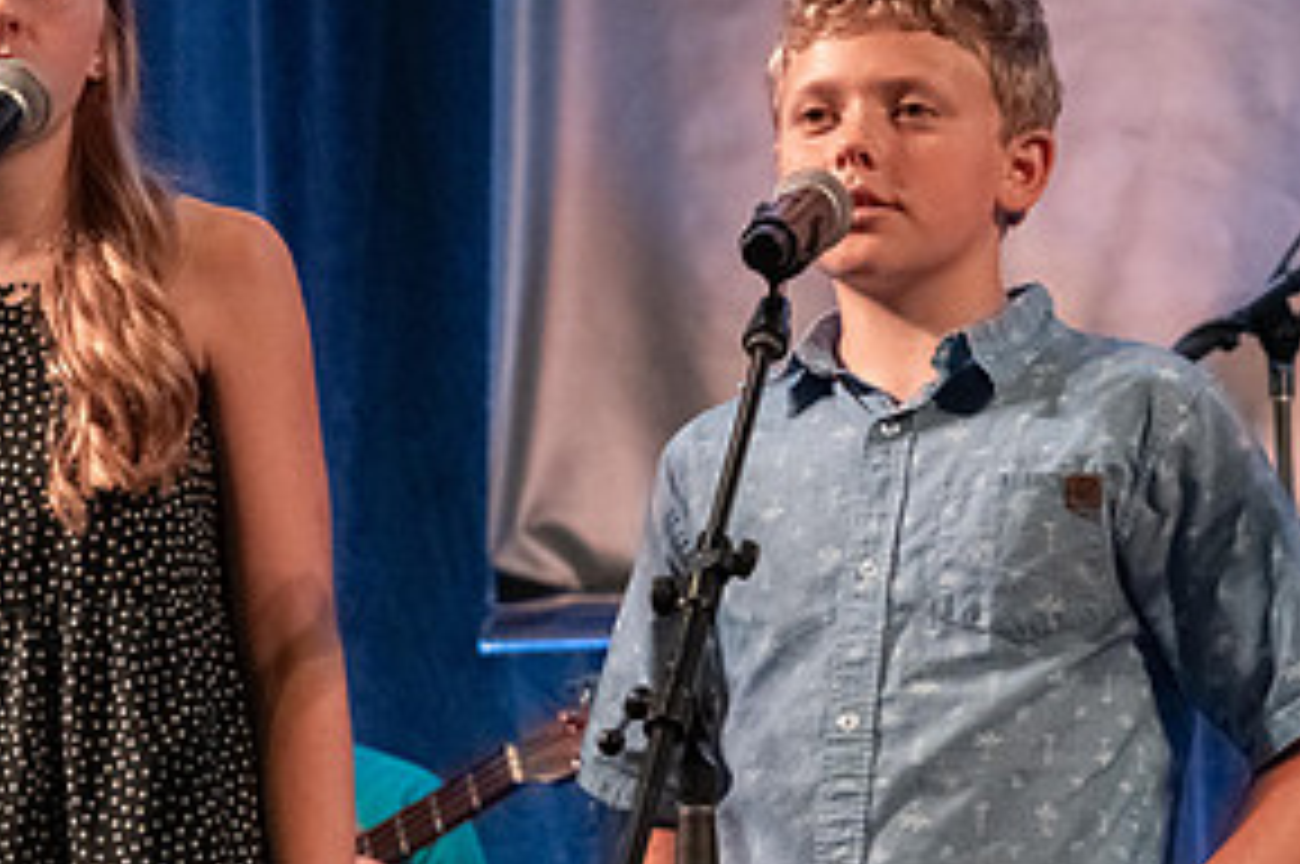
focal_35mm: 223
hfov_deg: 9.2
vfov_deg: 6.1
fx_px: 8044
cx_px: 710
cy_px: 132
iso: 6400
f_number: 5.6
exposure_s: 1/250
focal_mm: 96
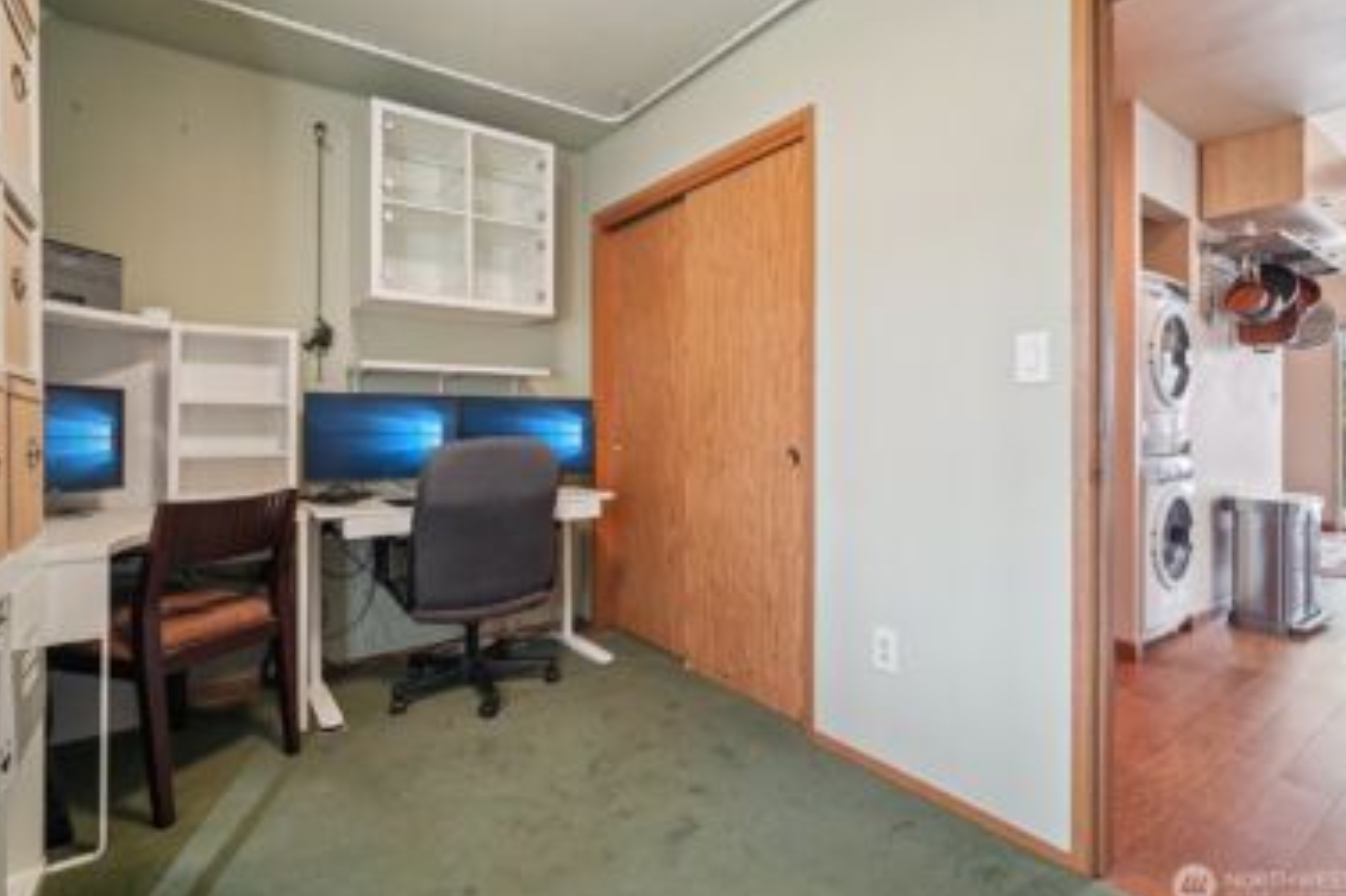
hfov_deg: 93.3
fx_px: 635
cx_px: 664
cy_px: 441
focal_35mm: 17
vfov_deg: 70.4
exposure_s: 1/10
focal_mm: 16
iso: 1600
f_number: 8
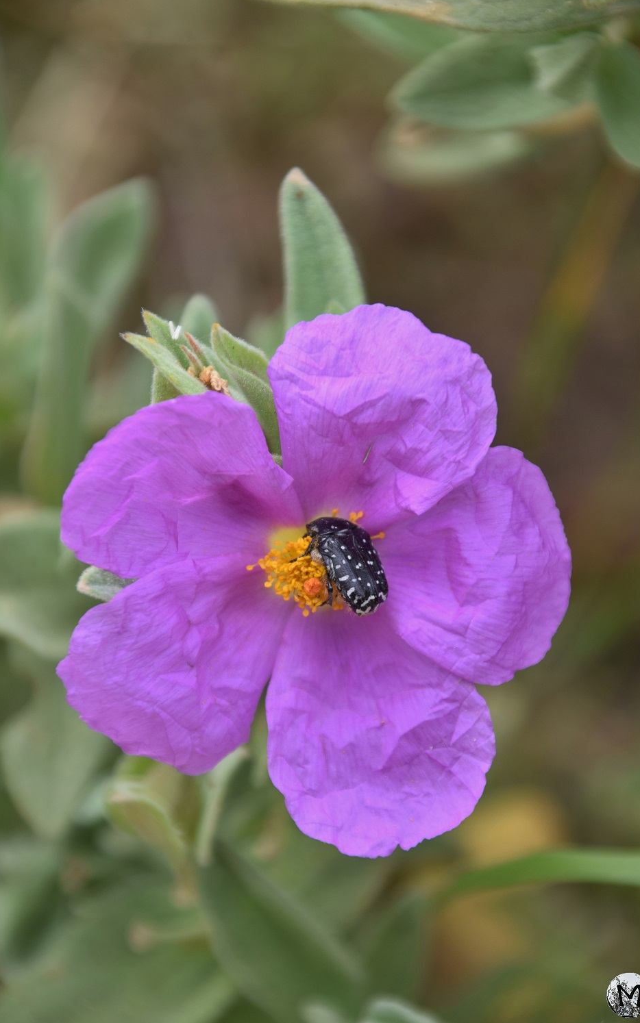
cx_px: 319
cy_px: 512
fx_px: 8566
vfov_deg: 6.8
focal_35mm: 307
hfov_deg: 4.3
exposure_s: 1/400
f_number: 6.3
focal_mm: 200
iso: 400
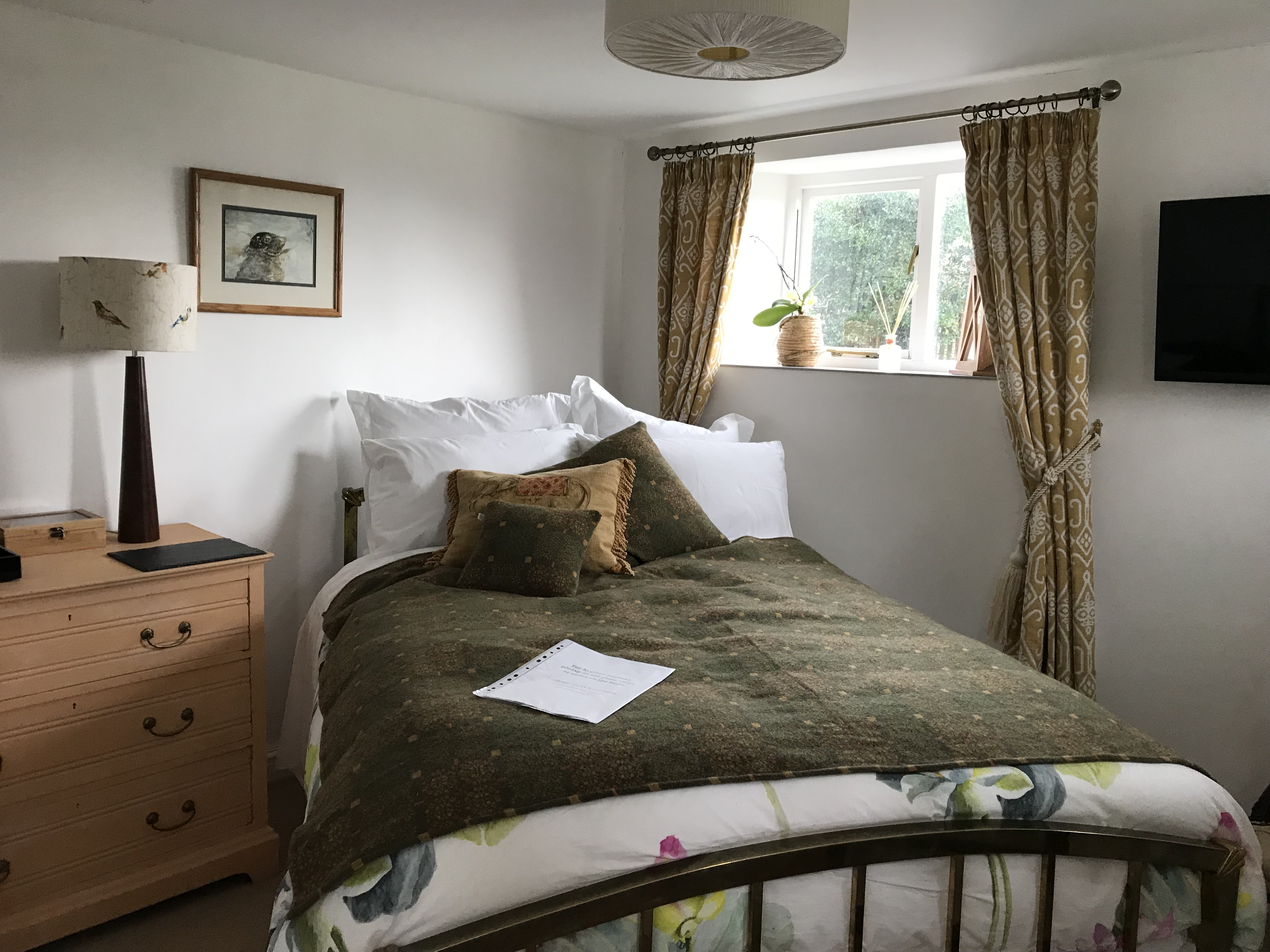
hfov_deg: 63.4
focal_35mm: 28
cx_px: 635
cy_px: 476
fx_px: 1027
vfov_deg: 49.7
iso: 32
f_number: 1.8
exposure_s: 1/33
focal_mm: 3.99
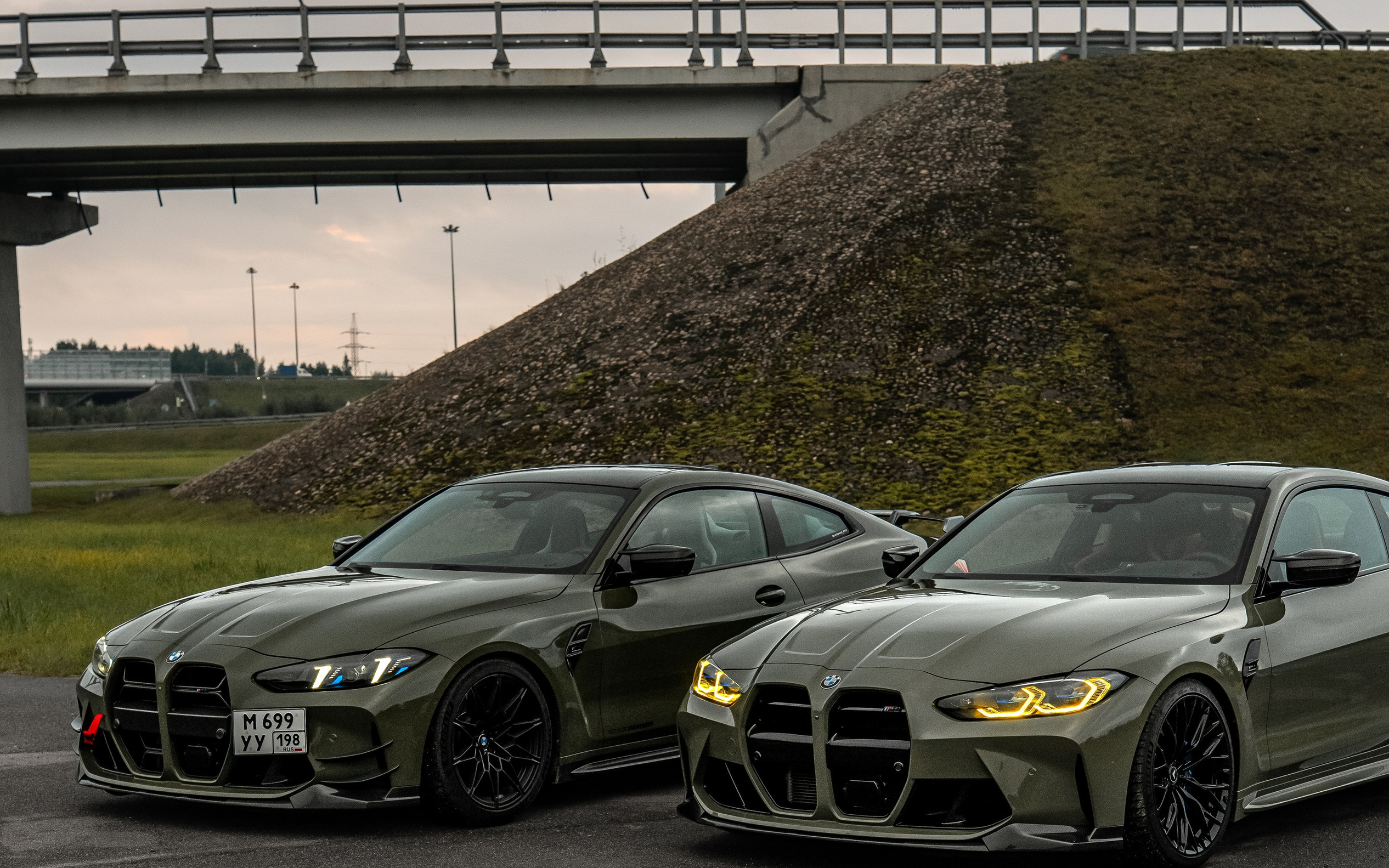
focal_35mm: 68
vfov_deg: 19.0
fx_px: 2574
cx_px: 696
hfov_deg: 30.2
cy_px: 650
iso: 500
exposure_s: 1/100
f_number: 5
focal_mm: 44
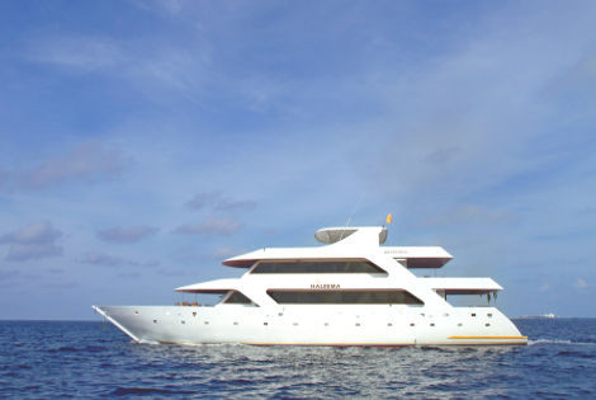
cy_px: 200
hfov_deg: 59.4
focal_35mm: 32
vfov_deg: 41.9
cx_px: 298
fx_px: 522
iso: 160
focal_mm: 21
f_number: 19
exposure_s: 1/90
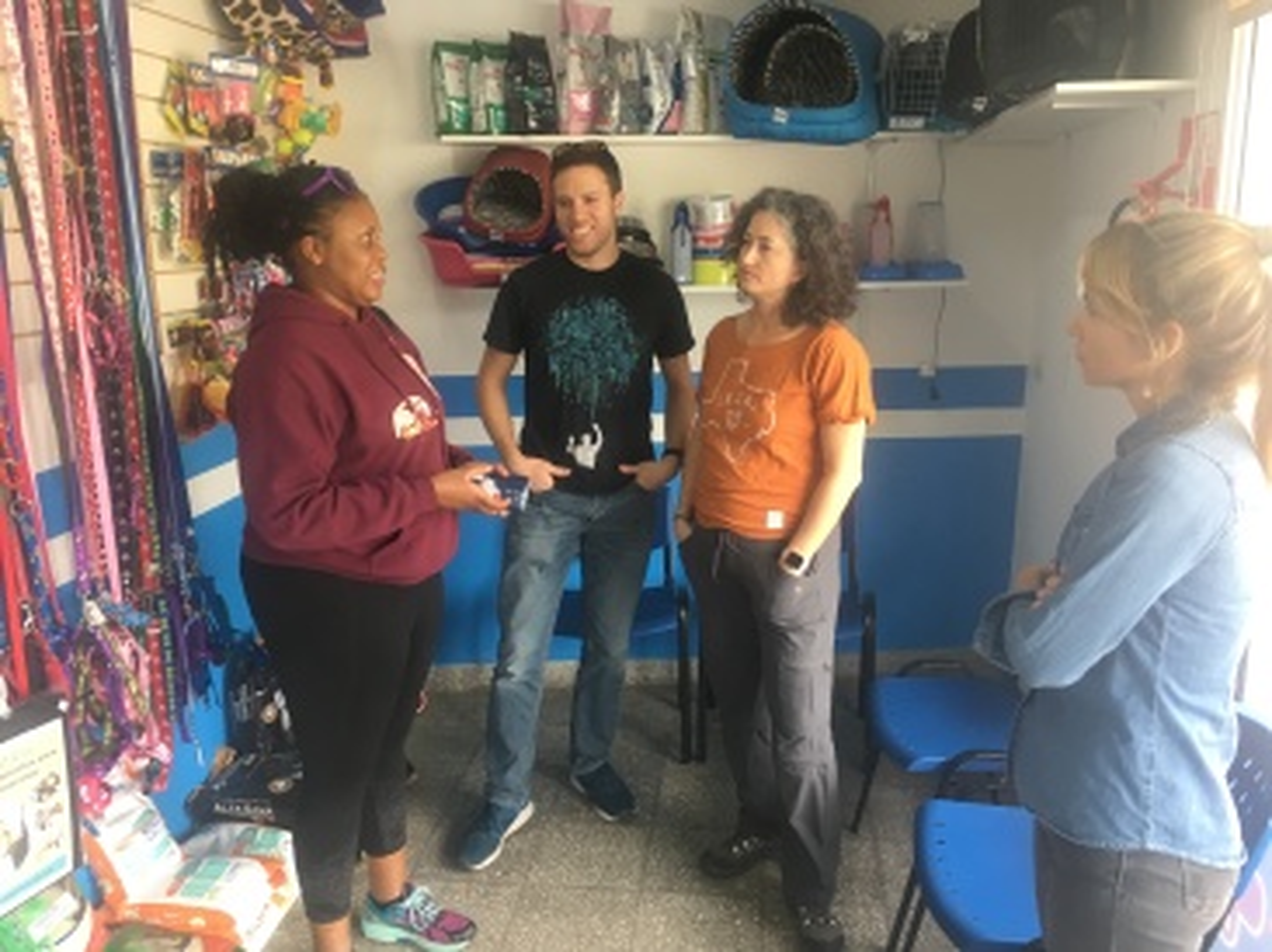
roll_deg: +1.4
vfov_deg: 48.2
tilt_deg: -12.3
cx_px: 636
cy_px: 476
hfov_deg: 61.7
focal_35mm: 29
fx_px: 1065
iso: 40
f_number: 2.2
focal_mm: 4.15
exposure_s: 1/33
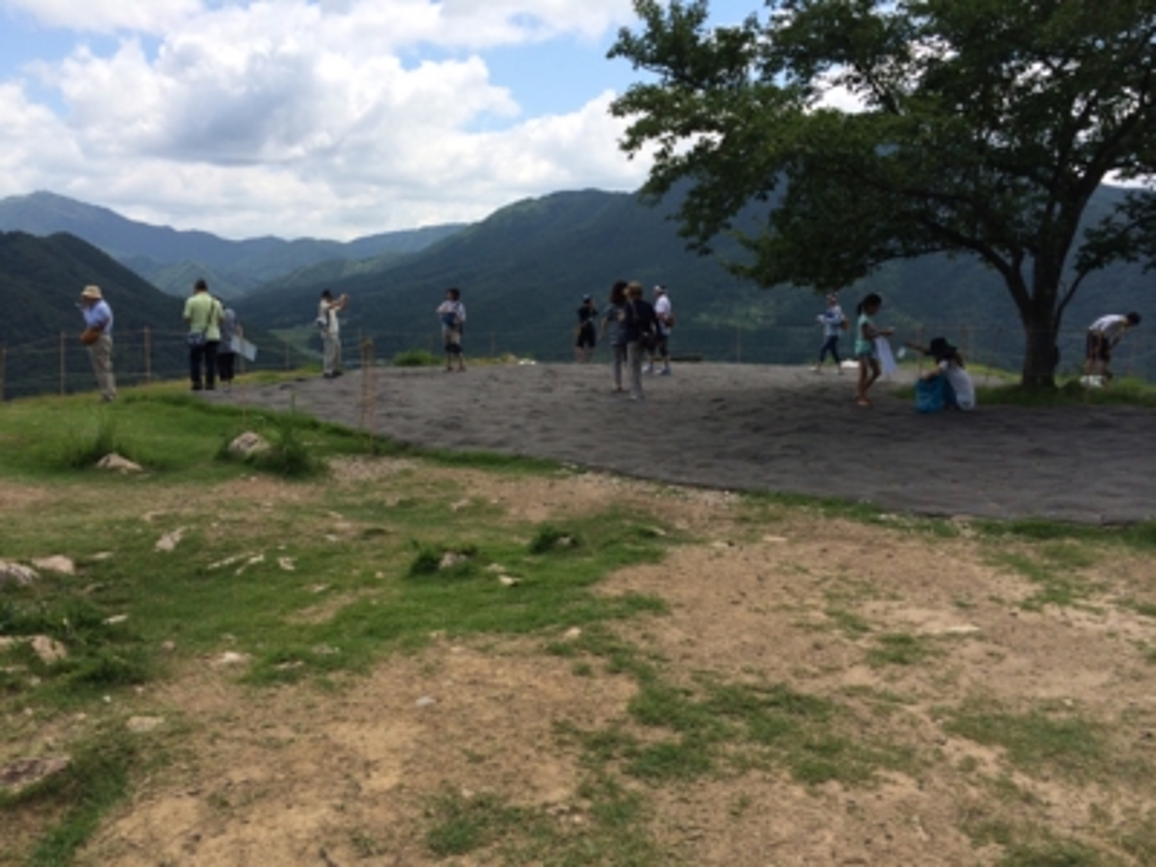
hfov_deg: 60.0
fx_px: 1002
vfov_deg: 46.8
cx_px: 578
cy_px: 434
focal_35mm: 30
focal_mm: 4.12
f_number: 2.2
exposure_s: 1/2053
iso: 40
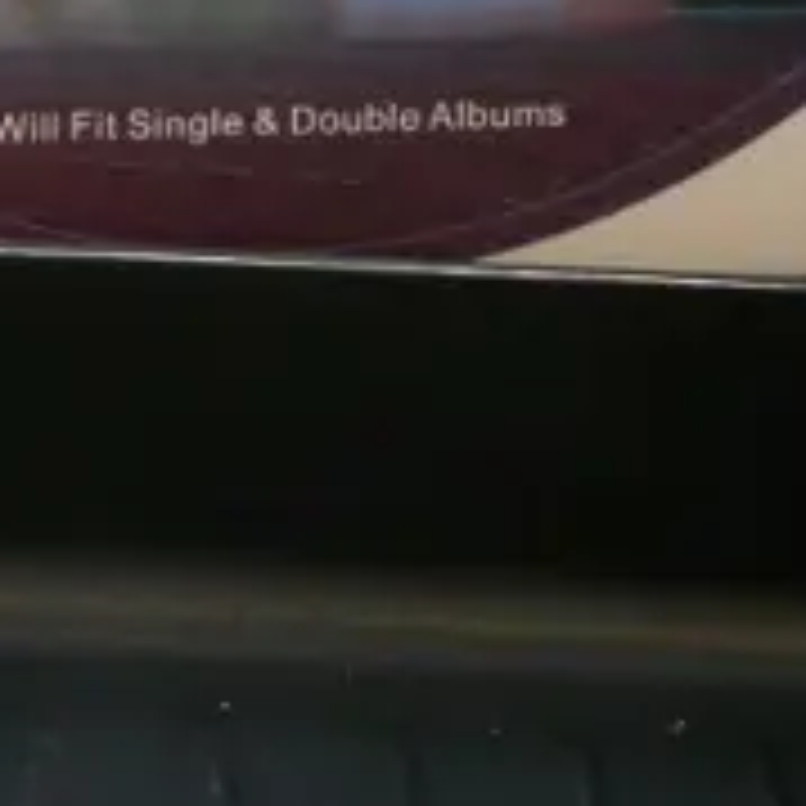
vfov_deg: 8.3
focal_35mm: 202
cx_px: -648
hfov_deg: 8.3
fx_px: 5321
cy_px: -738
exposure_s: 1/60
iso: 1250
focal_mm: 20
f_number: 4.1
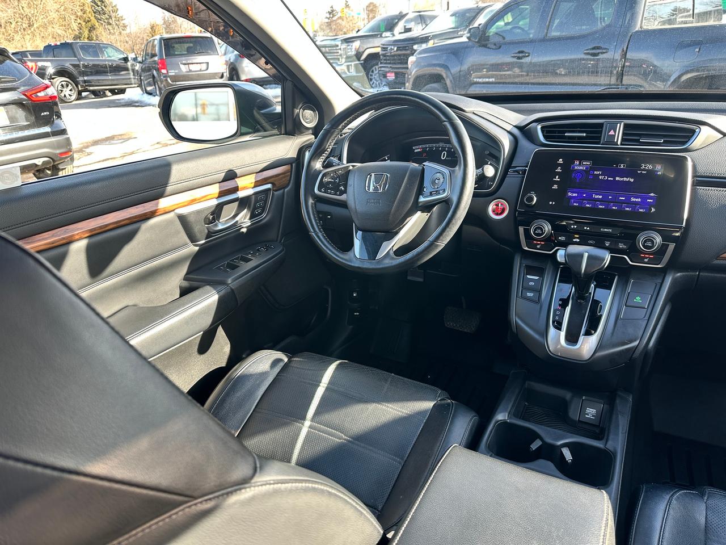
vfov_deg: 56.8
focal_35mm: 24
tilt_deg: -23.9
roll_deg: +4.2
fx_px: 503
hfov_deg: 71.6
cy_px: 272
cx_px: 363
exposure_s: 1/121
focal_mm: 6.86
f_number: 1.78
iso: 64
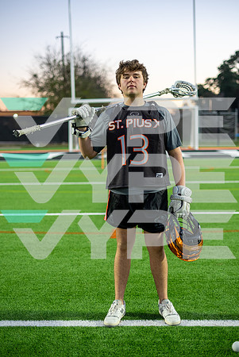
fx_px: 497
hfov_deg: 27.1
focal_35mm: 50
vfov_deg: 39.6
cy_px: 178
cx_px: 120
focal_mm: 50
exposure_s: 1/400
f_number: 1.8
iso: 800
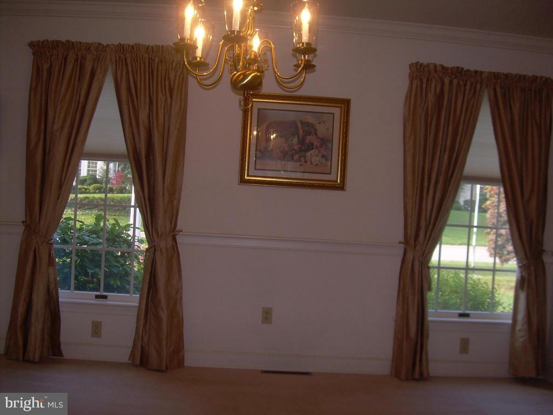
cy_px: 208
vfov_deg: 37.7
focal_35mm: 38
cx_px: 276
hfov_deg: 49.0
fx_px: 607
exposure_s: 1/60
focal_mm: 6.3
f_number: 2.8
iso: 50
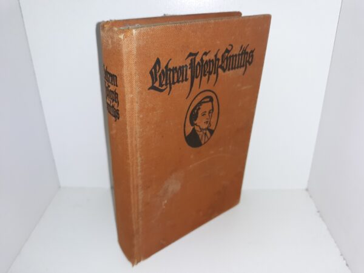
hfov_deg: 63.4
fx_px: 294
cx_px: 182
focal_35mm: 28
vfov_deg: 49.7
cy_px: 136
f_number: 1.7
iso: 40
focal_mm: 3.7
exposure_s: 1/151
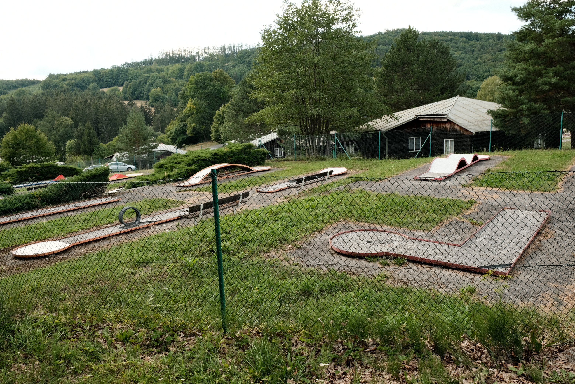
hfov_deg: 67.4
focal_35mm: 27
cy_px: 192
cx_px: 288
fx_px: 431
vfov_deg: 47.9
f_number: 9
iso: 640
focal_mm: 18
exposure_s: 1/100
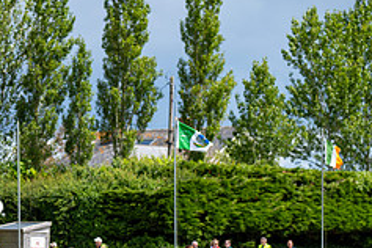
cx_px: -53
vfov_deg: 4.7
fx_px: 3038
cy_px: 244
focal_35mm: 294
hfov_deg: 7.0
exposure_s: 1/800
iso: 100
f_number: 4
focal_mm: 120
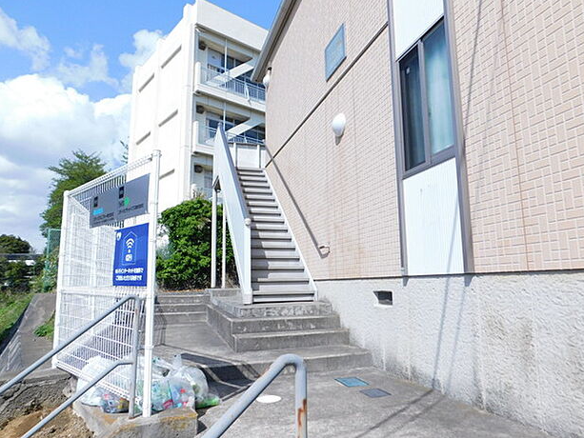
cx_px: 303
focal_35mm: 24
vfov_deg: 56.8
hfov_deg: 71.6
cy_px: 227
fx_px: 405
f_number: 6
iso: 200
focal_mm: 4
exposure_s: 1/800
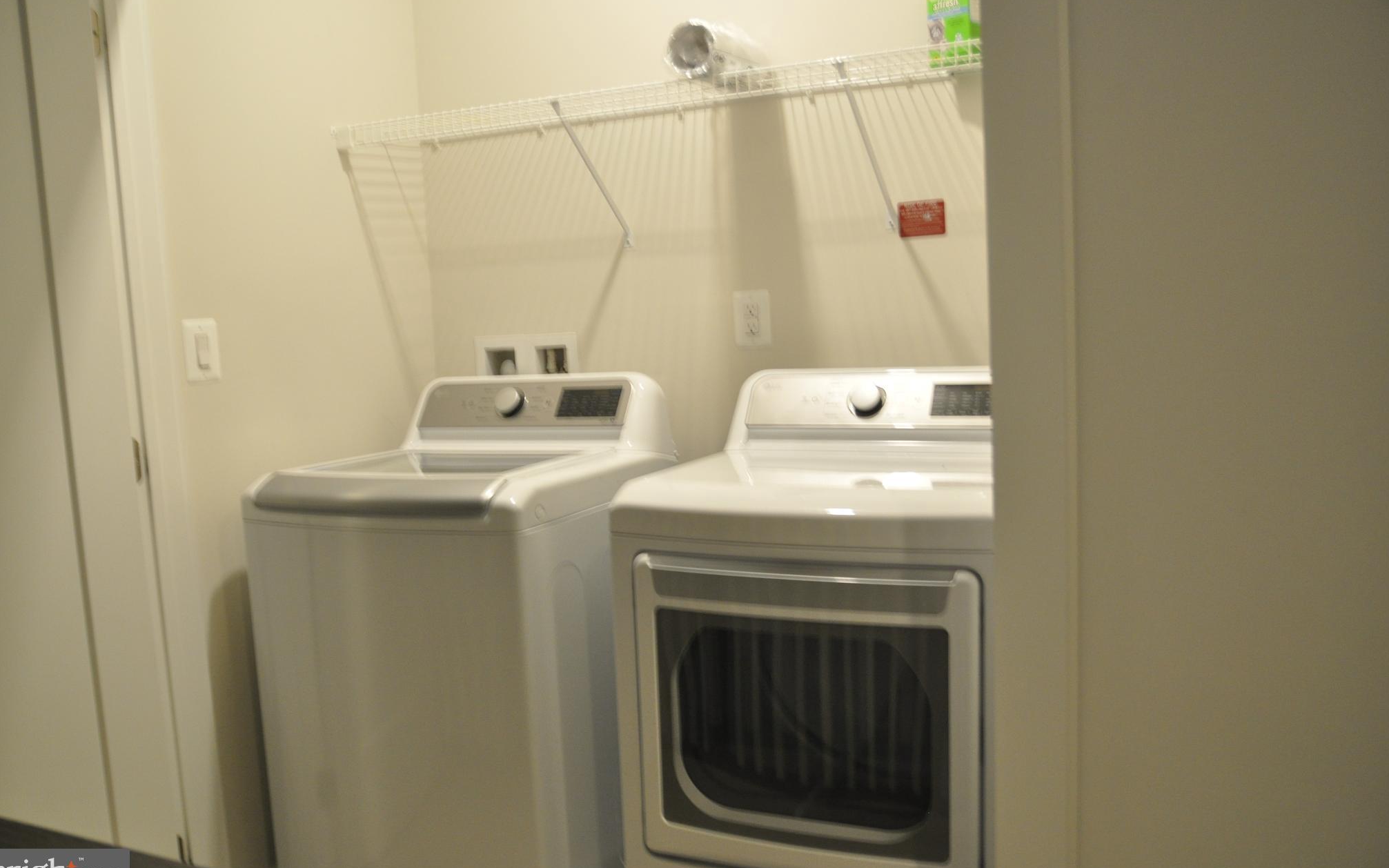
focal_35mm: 30
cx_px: 684
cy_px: 429
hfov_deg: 63.7
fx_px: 1117
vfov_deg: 42.5
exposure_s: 1/50
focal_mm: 19
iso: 800
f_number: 3.5
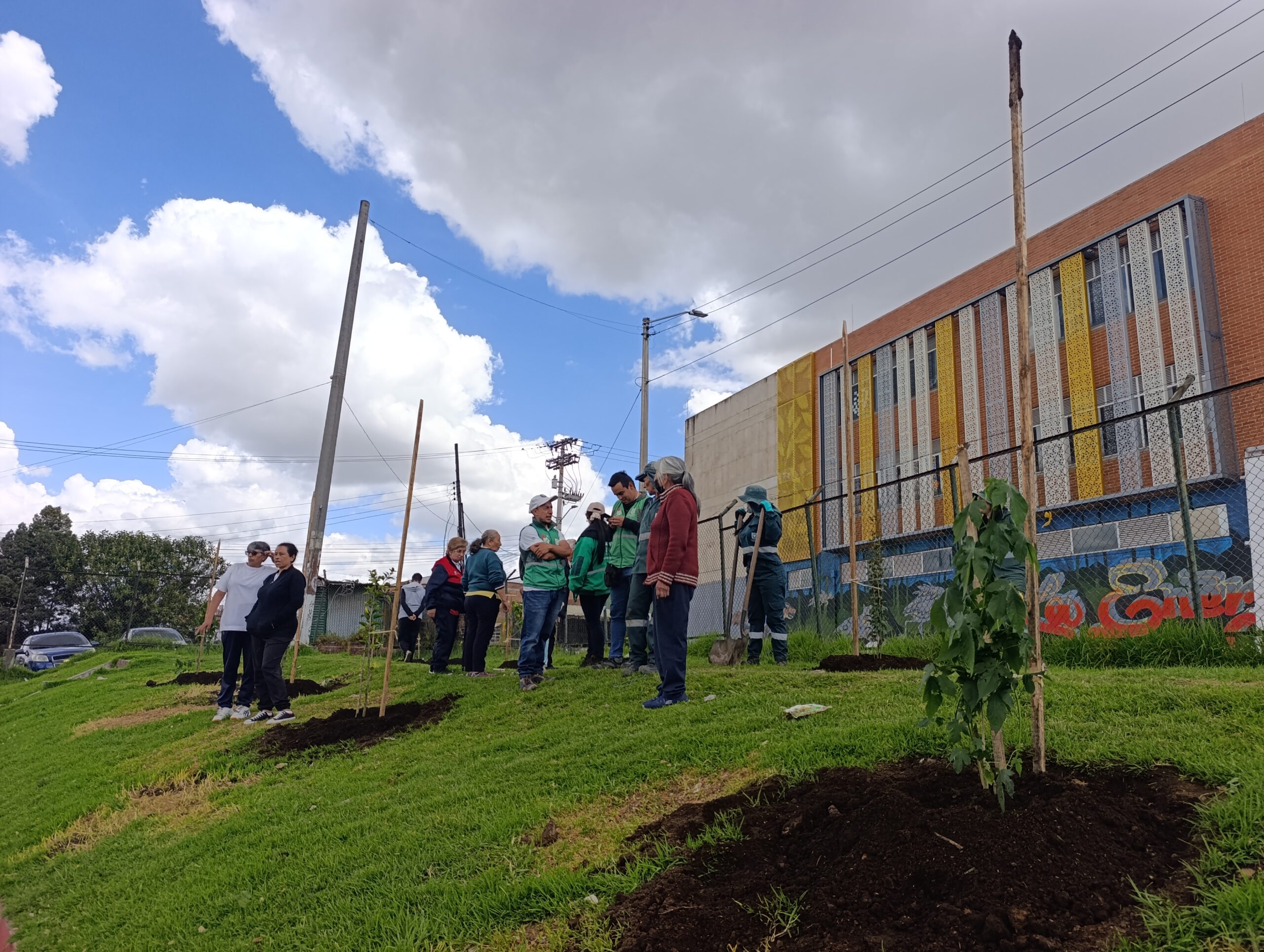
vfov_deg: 59.0
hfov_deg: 73.8
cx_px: 632
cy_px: 476
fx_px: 841
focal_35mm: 23
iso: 50
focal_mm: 6.14
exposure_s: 1/444
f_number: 1.6
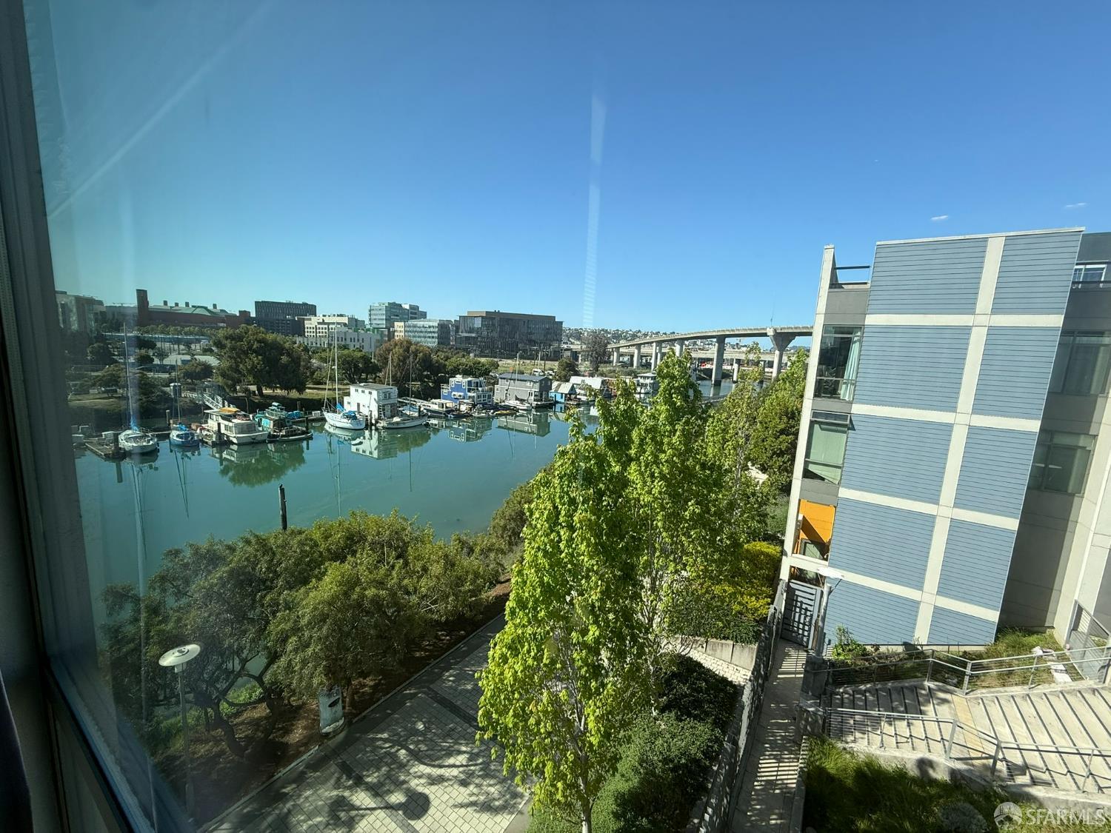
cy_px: 416
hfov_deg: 102.1
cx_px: 556
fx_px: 449
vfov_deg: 85.7
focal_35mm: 14
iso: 50
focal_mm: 2.22
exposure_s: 1/970
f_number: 2.2
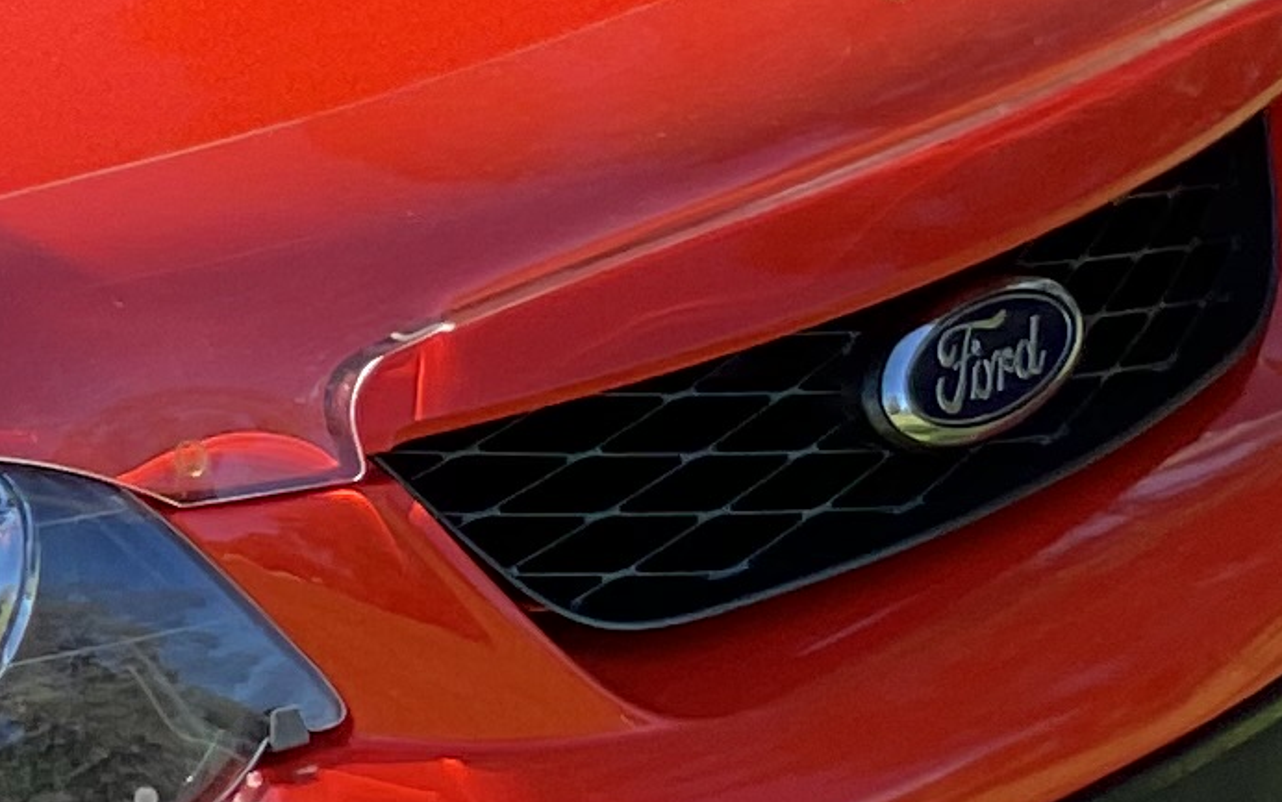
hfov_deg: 10.7
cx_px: -1323
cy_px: -83
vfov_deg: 7.3
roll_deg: +2.4
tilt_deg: -19.1
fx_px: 6256
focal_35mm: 179
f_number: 1.8
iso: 16
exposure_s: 1/556
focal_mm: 3
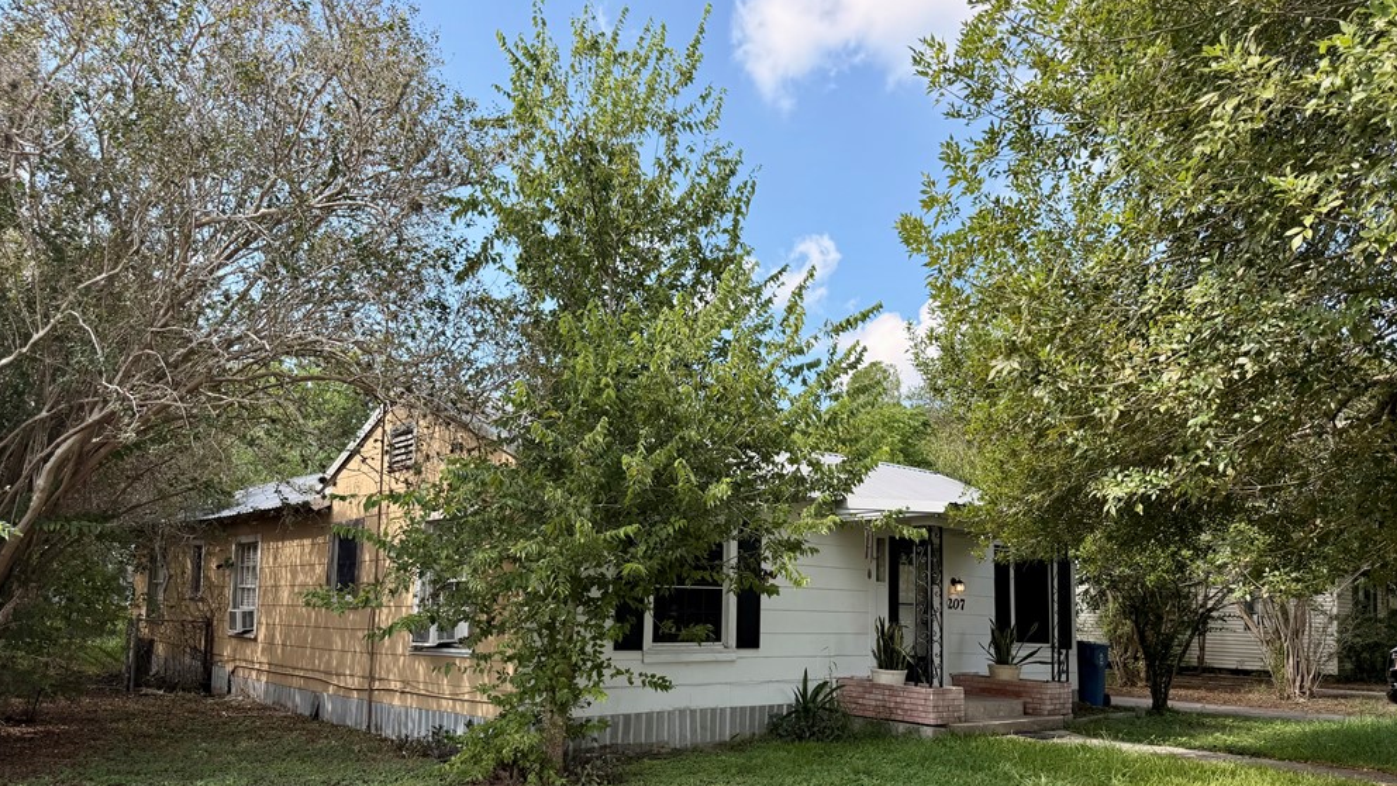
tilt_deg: +6.5
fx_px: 1000
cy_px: 513
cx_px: 693
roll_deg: -1.0
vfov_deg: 42.4
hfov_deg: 69.9
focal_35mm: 27
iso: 100
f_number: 1.78
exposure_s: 1/1618
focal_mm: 6.76
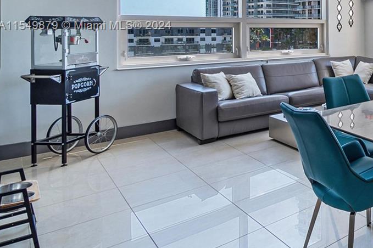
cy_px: 26
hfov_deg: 41.6
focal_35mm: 33
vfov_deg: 37.4
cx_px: 435
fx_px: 342
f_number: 7.1
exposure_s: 1/30
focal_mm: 7
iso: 80
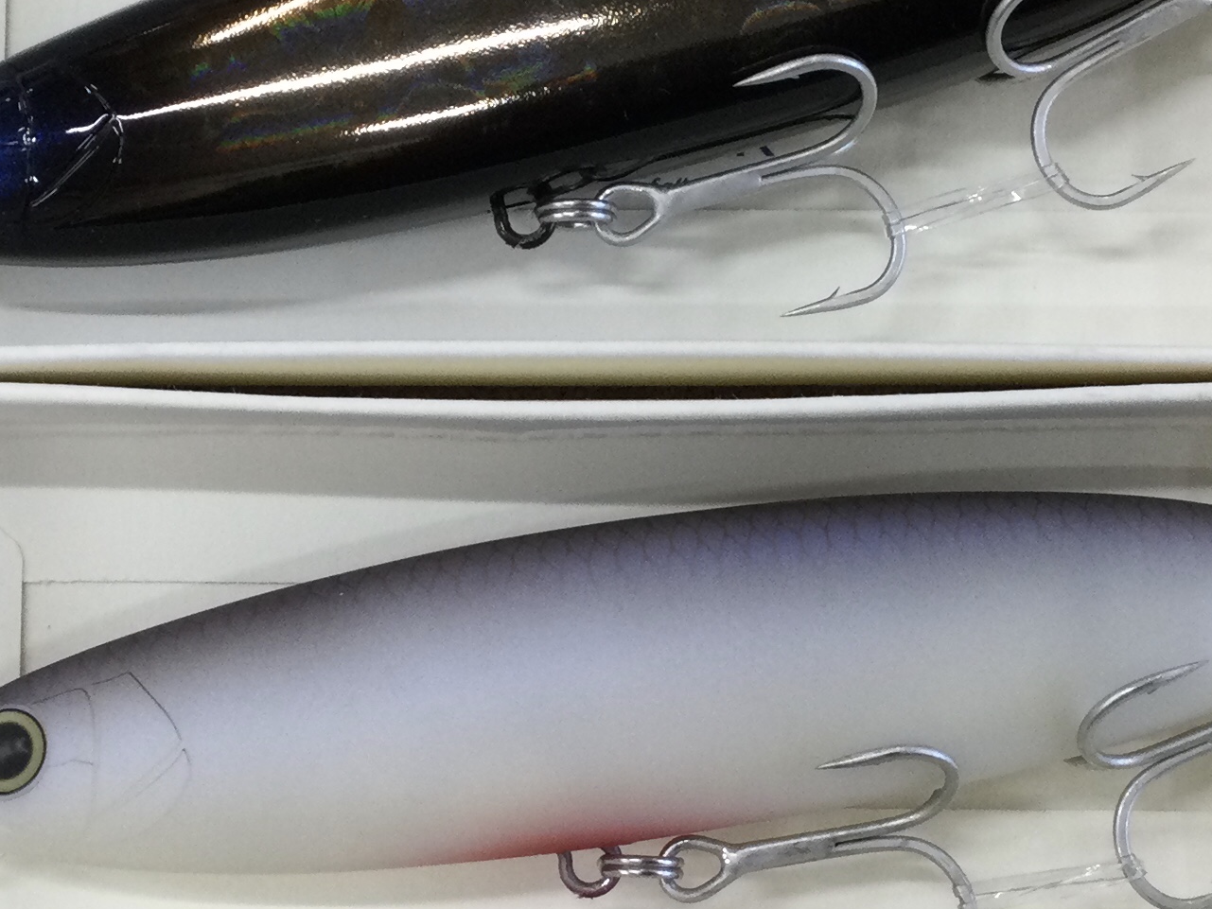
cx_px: 606
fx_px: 2766
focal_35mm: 79
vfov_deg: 18.6
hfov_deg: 24.7
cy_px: 355
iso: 25
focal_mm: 3.3
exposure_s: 1/40
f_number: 2.4
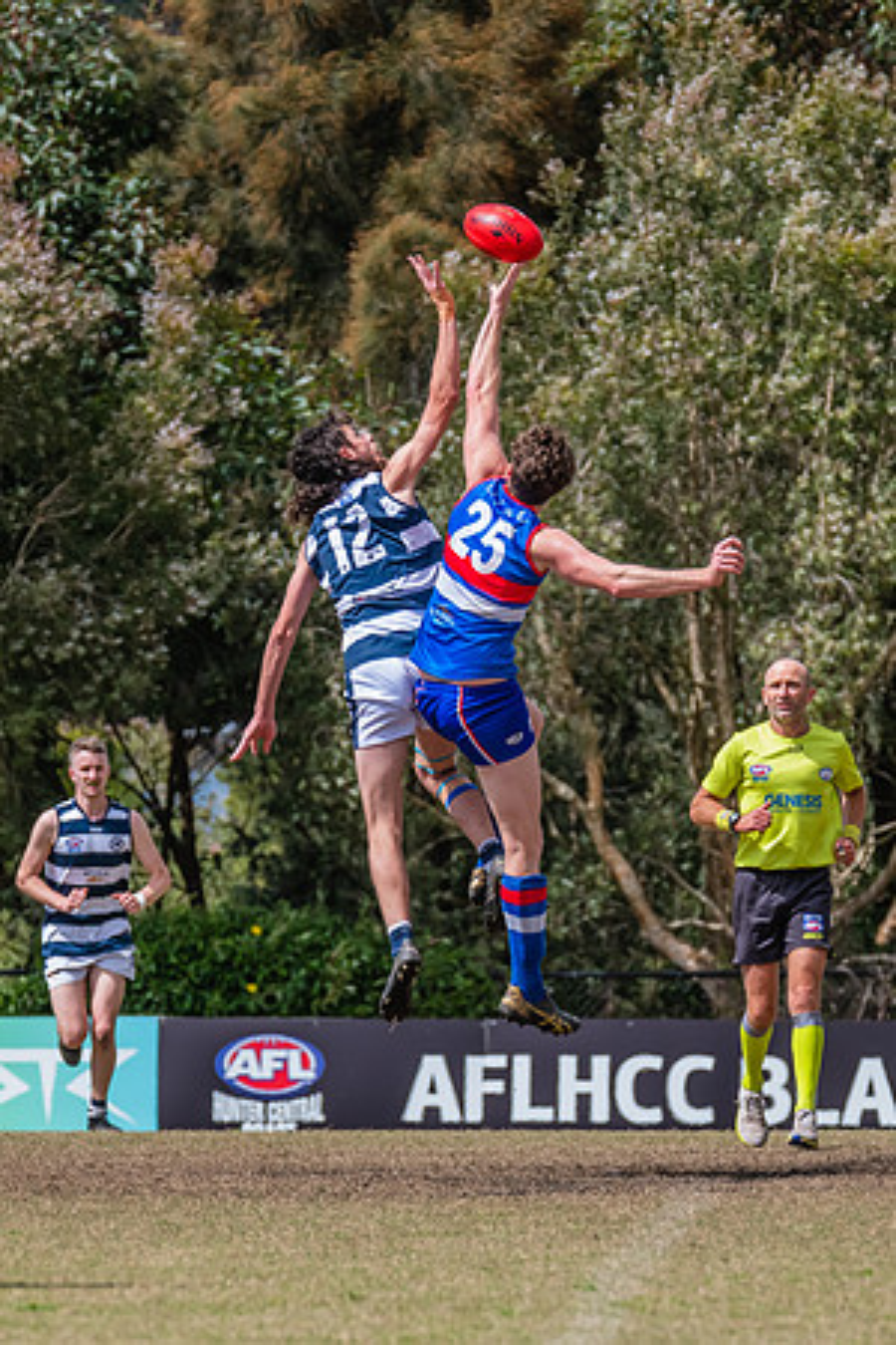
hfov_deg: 2.9
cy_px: 632
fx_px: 17455
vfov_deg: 4.4
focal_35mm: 468
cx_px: 514
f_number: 7.1
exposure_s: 1/1600
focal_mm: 290
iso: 800
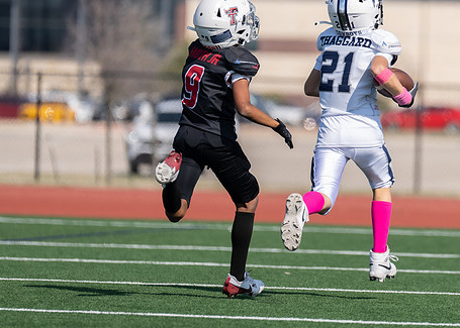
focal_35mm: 415
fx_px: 5422
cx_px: 367
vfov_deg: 3.5
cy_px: 105
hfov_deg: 4.9
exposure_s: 1/2000
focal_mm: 200
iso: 100
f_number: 2.8
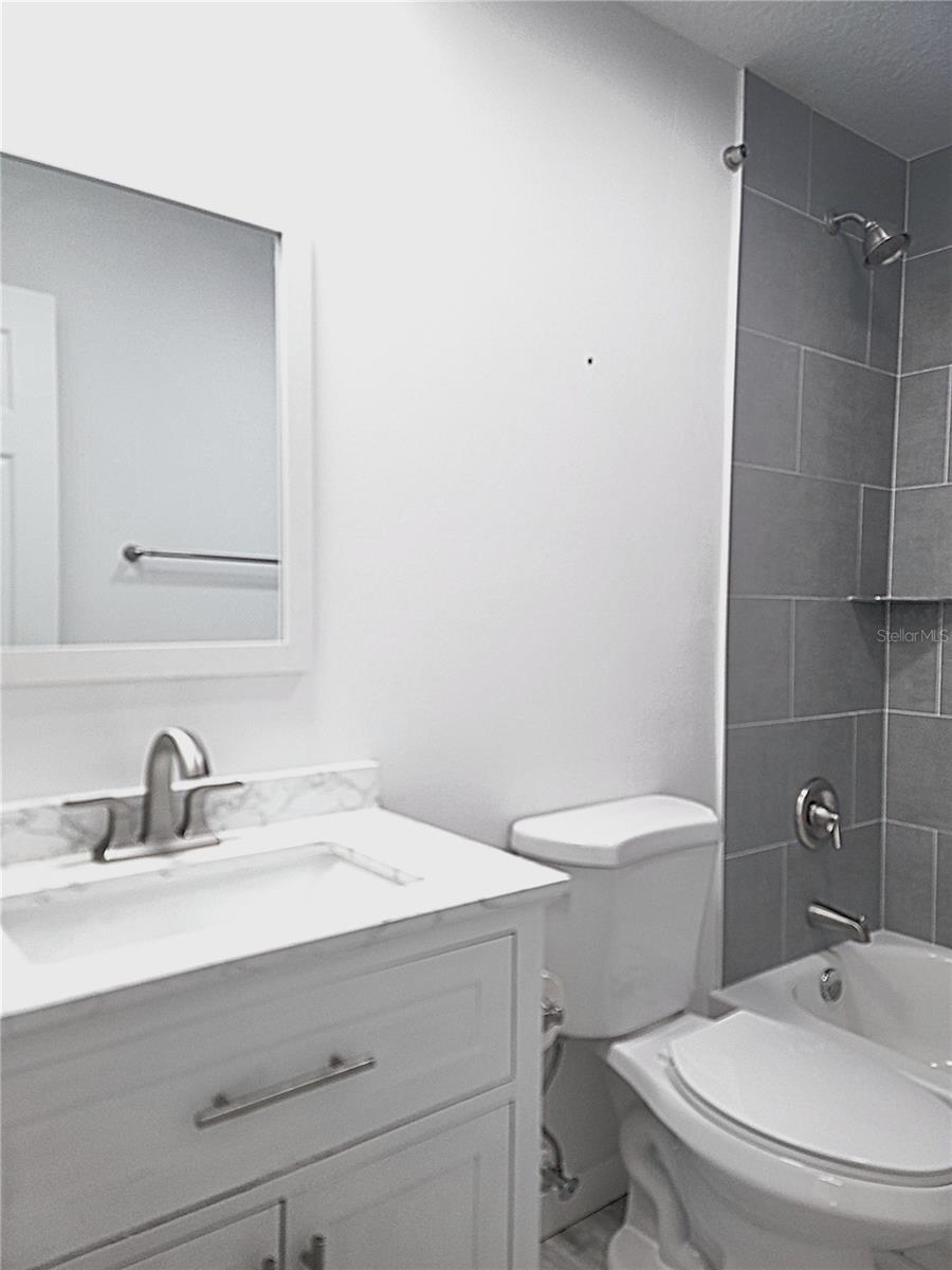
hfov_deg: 54.9
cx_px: 476
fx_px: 917
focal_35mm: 25
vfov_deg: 69.4
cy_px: 635
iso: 100
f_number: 1.8
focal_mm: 7
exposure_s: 1/50
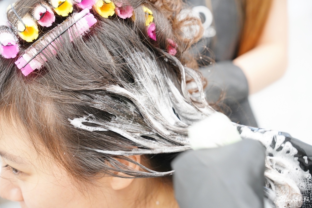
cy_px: 104
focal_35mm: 82
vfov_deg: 16.7
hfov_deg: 24.8
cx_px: 158
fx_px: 711
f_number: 5.6
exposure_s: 1/40
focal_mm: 81
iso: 1600
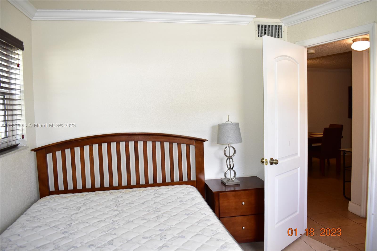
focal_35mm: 27
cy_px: 126
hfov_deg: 67.4
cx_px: 188
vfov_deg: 47.9
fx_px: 283
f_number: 4.5
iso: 900
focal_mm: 18
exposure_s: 1/60
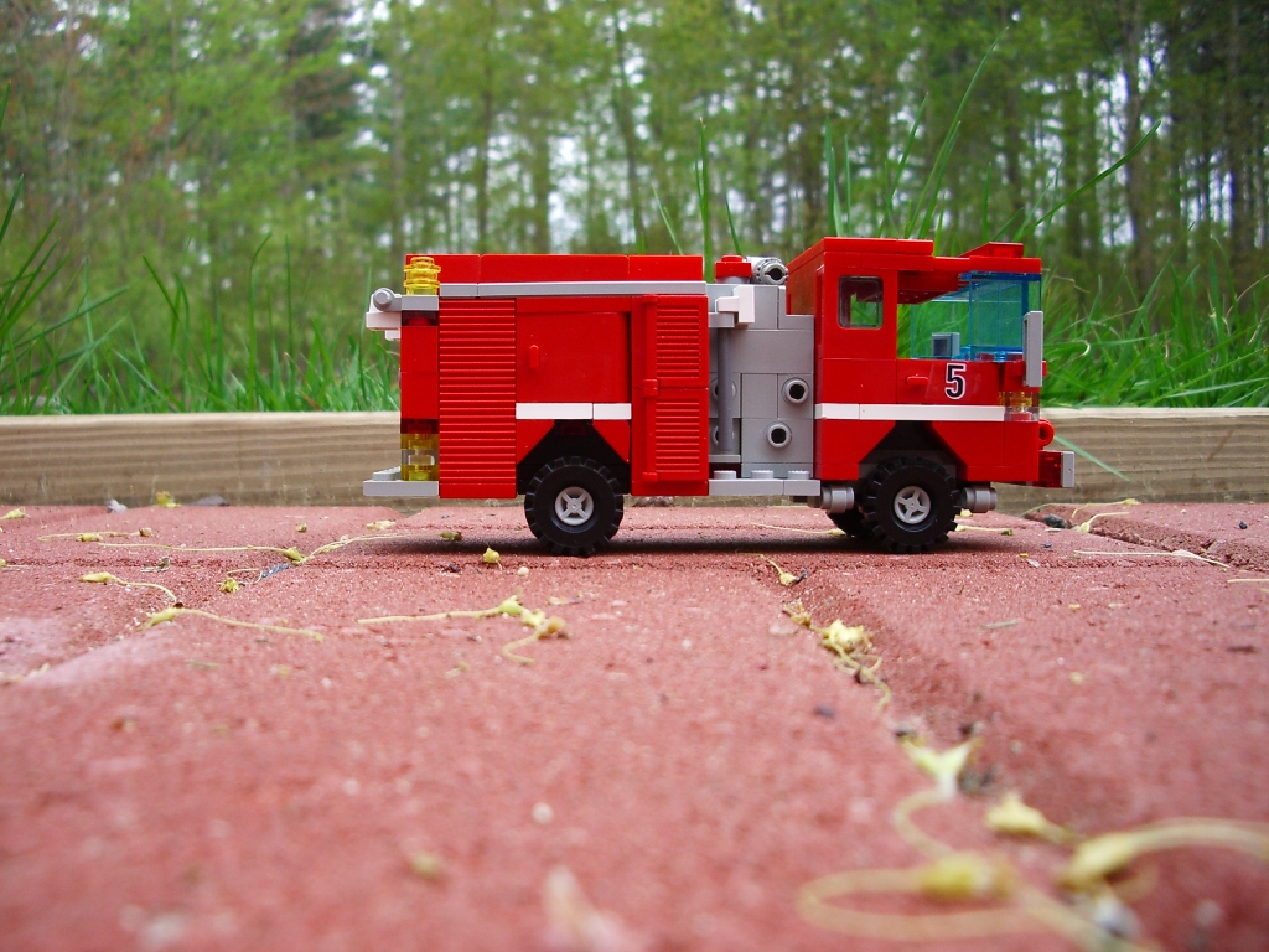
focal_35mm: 35
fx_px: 1283
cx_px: 634
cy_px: 476
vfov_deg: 40.7
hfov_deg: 52.6
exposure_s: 1/100
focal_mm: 5.8
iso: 100
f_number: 2.6
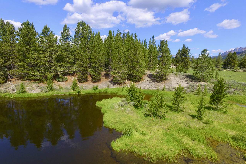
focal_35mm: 21
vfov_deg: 59.4
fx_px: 143
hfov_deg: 81.2
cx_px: 124
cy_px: 87
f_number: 2.8
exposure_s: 1/866
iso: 100
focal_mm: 3.61
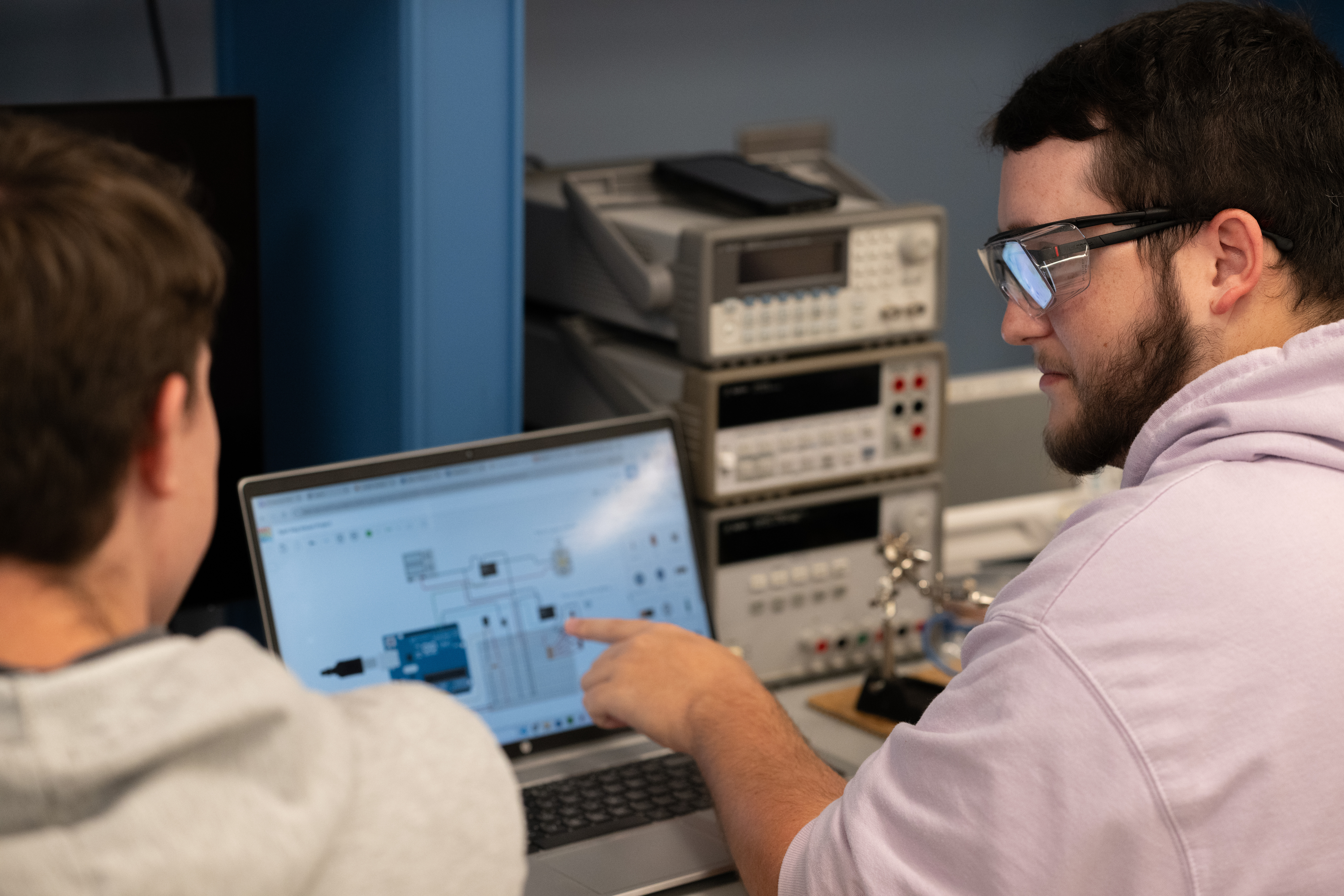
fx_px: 3173
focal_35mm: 85
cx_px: 672
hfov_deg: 23.9
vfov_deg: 16.1
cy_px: 448
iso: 2000
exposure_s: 1/400
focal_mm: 85
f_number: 2.8
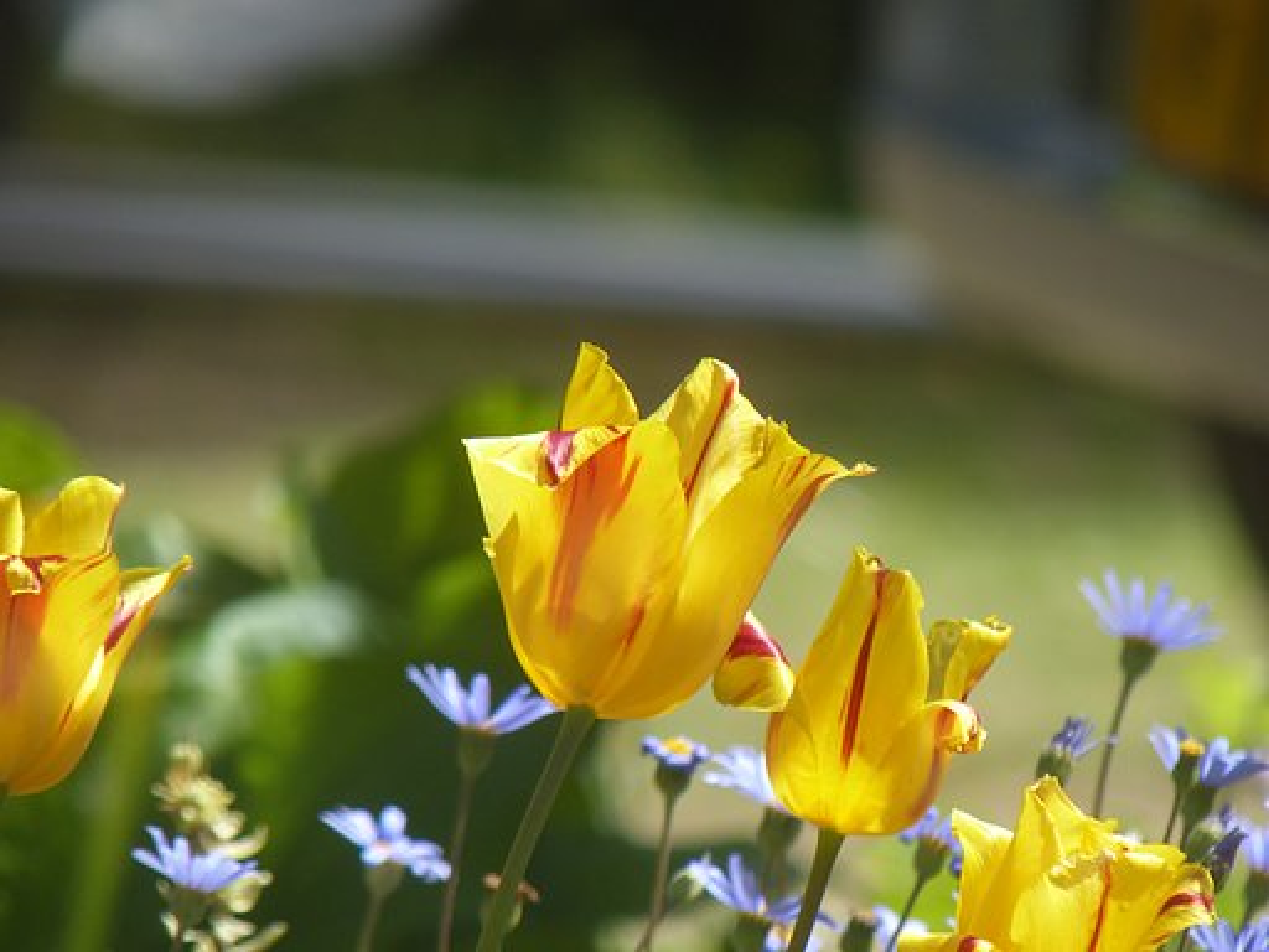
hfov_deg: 3.3
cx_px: 634
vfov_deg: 2.5
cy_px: 476
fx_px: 21996
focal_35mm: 600
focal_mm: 108
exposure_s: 1/1000
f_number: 4
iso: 200
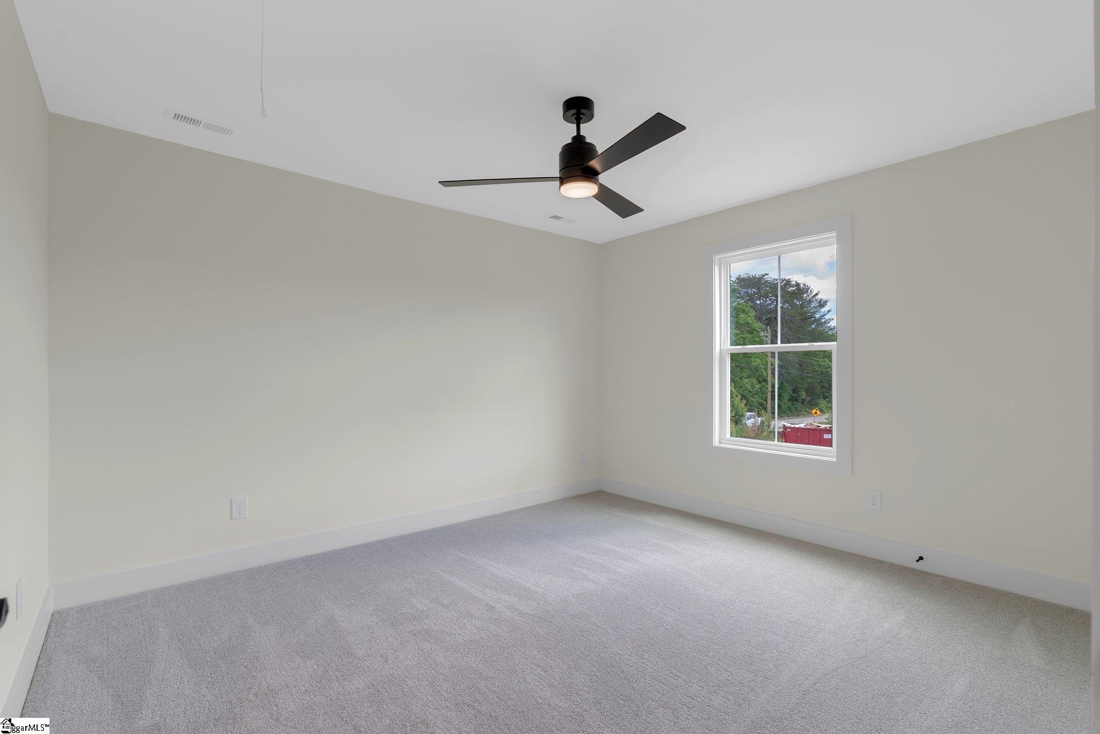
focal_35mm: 16
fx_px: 489
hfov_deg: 96.7
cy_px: 367
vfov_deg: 73.8
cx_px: 550
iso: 100
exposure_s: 1/13
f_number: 8
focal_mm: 16
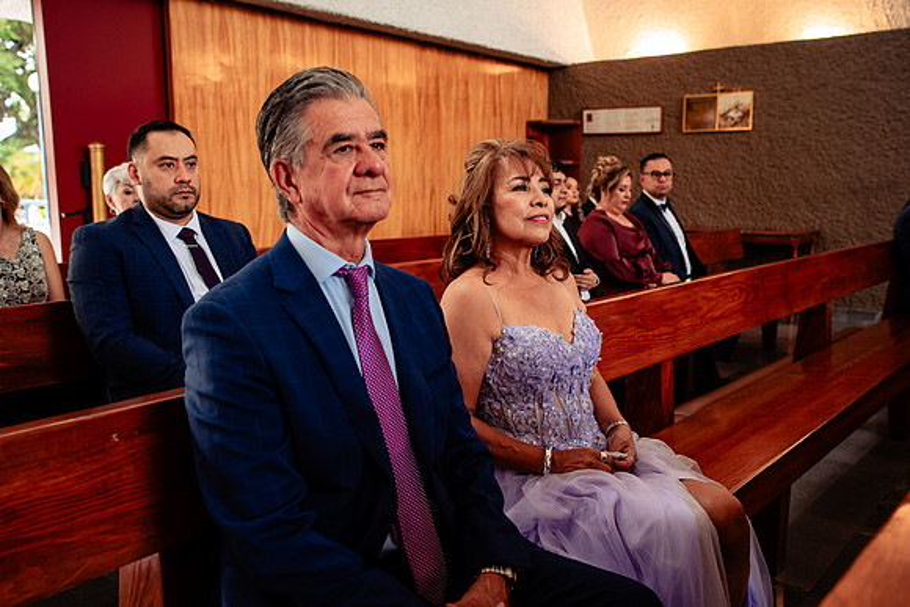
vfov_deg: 37.9
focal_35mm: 35
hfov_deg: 54.4
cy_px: 304
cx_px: 455
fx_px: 885
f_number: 4.5
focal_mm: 35
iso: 1600
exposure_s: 1/125
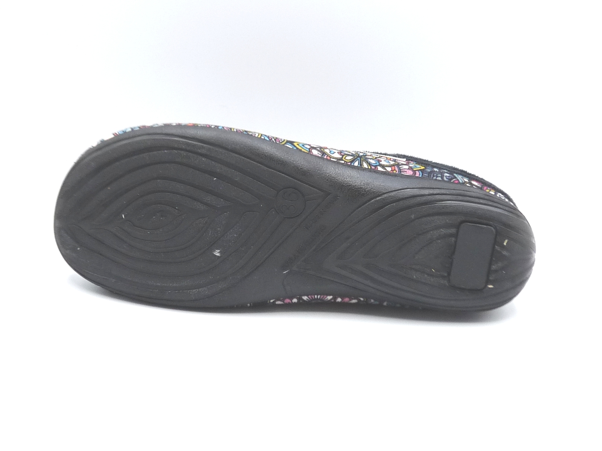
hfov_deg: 39.7
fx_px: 835
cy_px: 226
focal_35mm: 48
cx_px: 301
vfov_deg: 30.3
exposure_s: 1/160
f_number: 4
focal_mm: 4.8
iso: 100
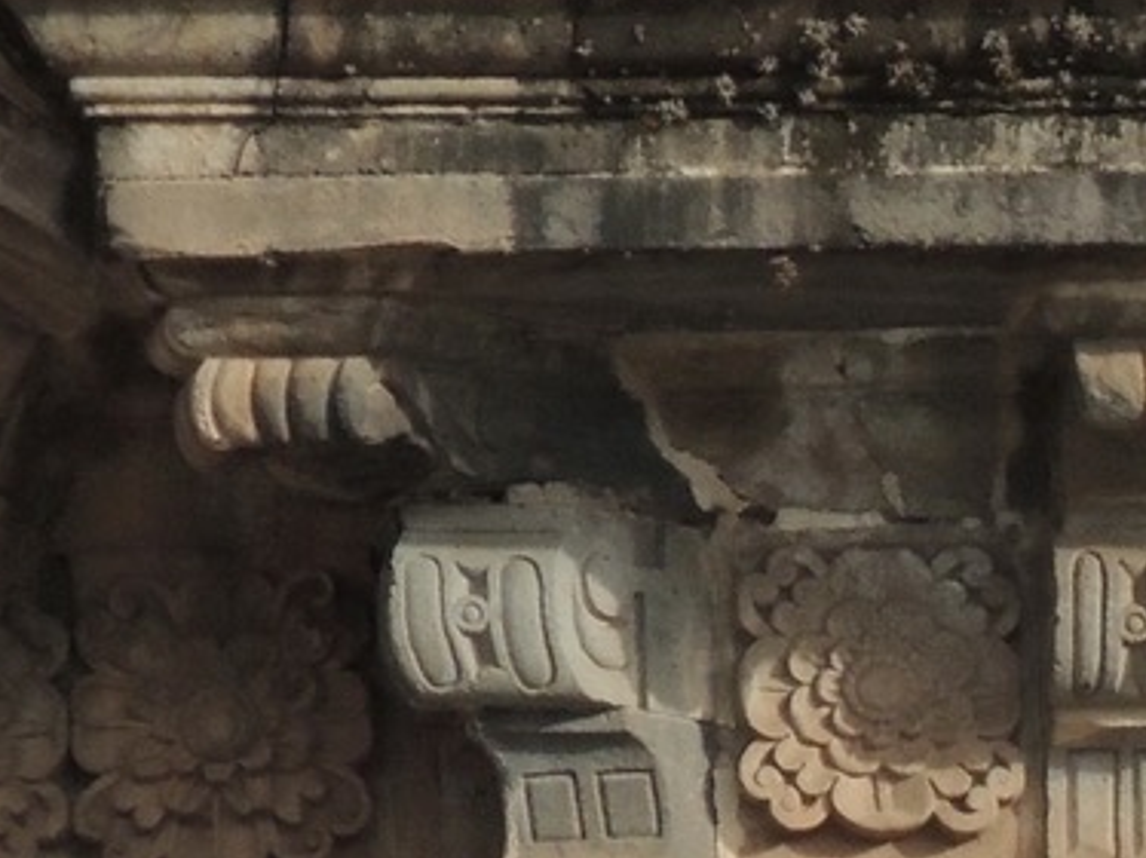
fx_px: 49561
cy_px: 1722
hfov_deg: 1.3
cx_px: 2130
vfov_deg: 1.0
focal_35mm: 1498
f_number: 4.8
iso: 360
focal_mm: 62.4
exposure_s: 1/800
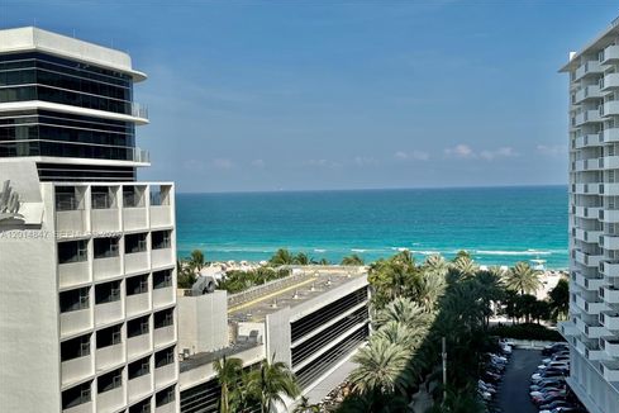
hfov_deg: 38.9
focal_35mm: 51
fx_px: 877
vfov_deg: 26.5
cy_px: 235
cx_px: 315
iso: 64
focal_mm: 6.86
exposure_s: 1/7092
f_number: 1.78
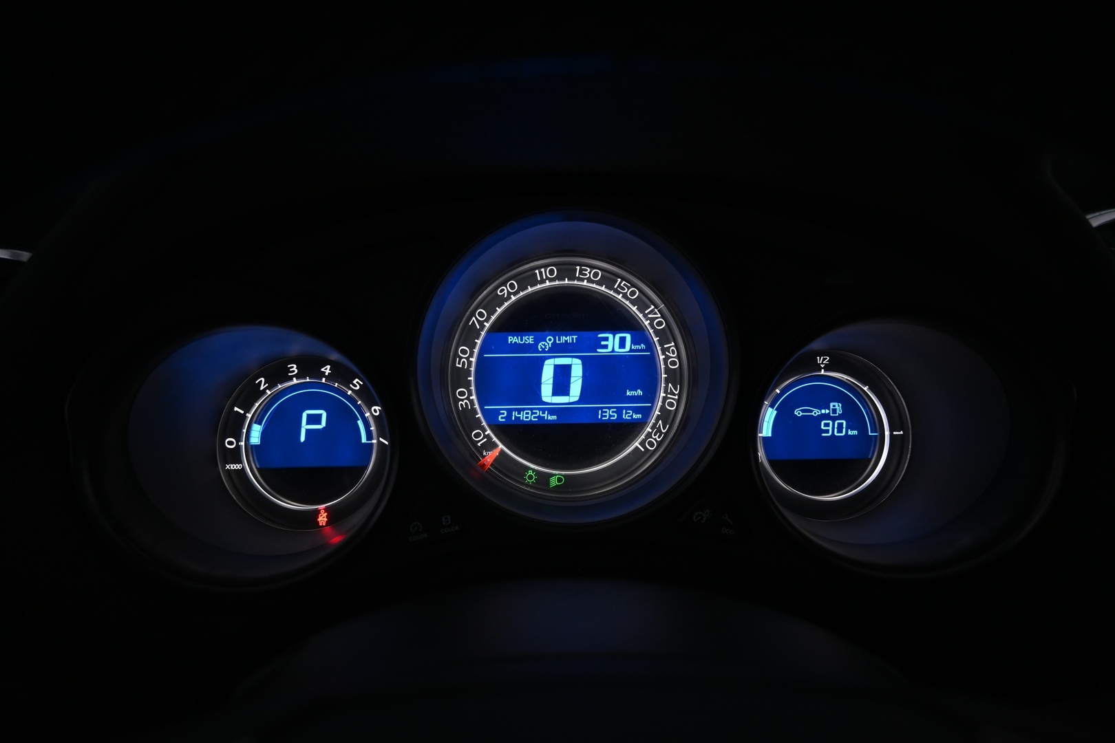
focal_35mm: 24
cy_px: 372
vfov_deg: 53.1
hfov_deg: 73.7
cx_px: 558
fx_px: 743
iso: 500
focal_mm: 16
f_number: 3.5
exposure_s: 1/50
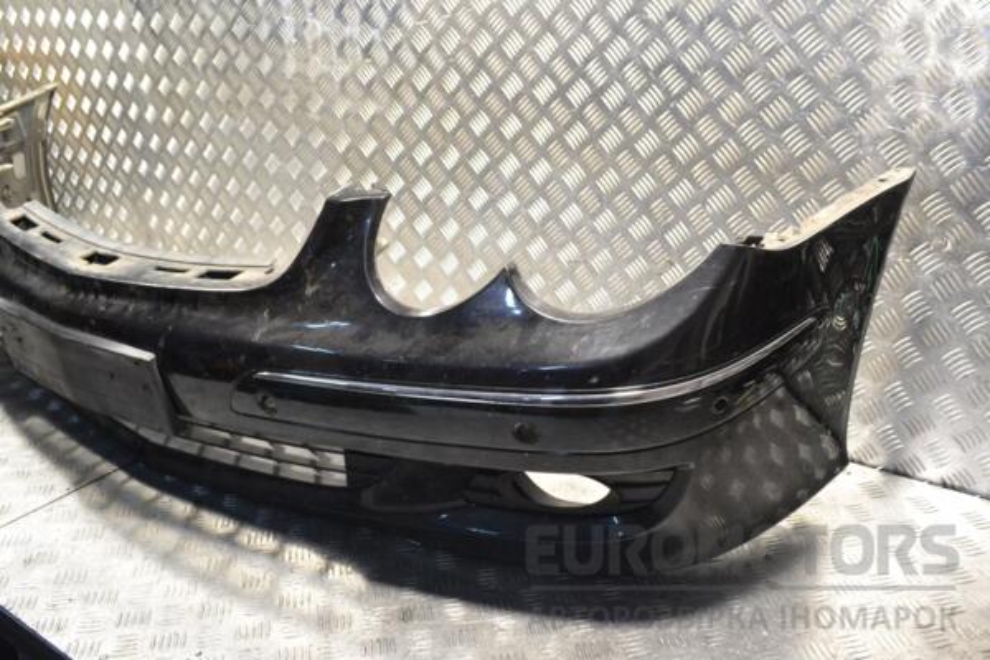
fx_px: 907
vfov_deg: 40.0
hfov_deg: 57.2
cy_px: 330
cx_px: 495
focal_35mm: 33
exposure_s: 1/200
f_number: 7.1
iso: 3200
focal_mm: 22
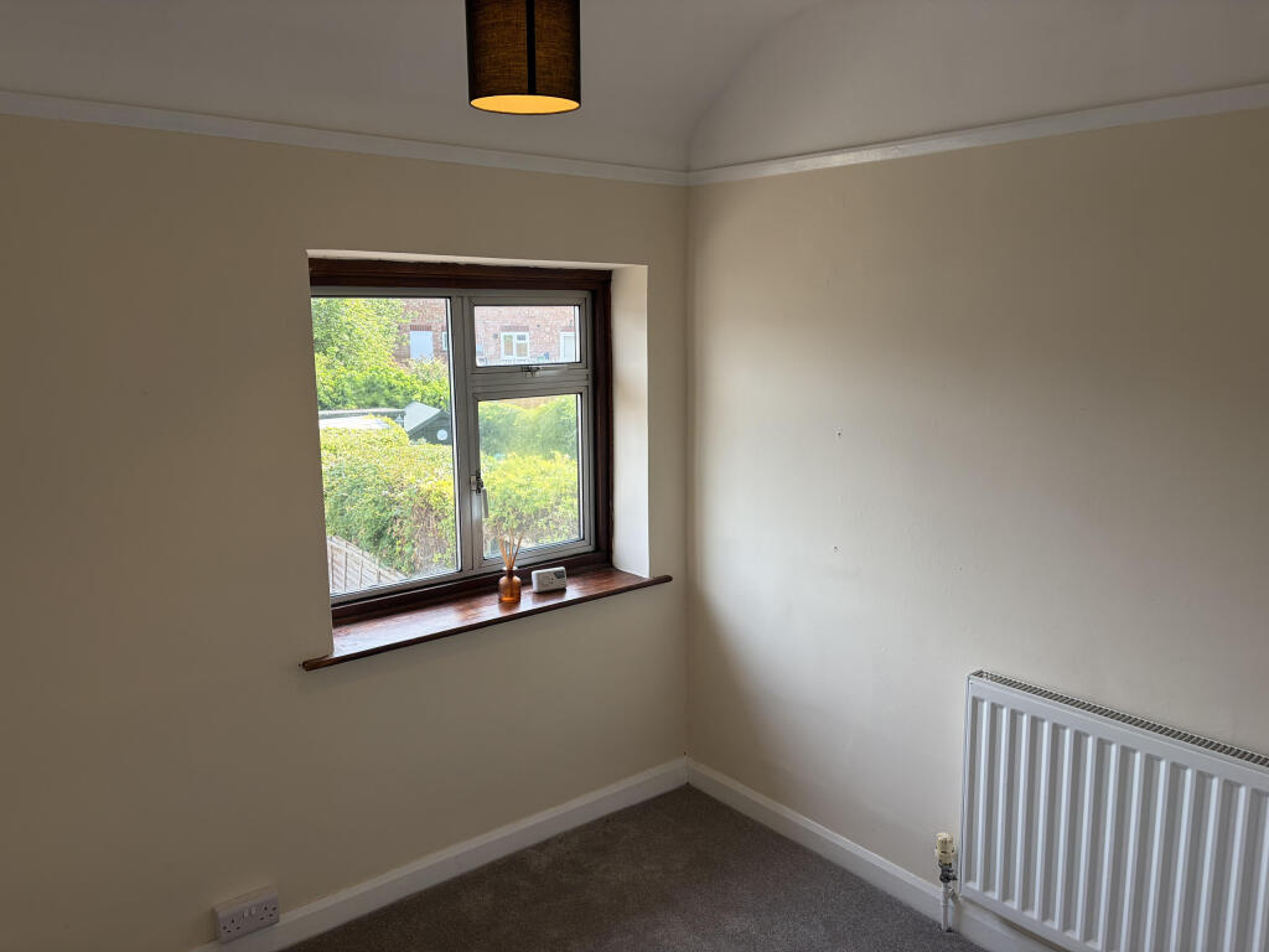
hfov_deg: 67.3
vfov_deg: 53.1
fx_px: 953
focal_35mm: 26
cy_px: 476
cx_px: 634
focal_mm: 5.96
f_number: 1.6
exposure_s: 1/249
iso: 50
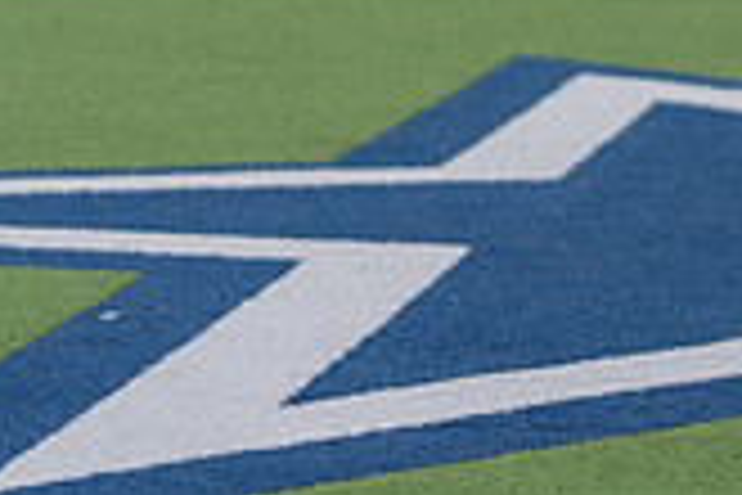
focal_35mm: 257
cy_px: -371
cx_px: 1115
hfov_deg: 7.9
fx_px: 5297
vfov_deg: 5.3
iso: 100
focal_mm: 70
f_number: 2.8
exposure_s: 1/320
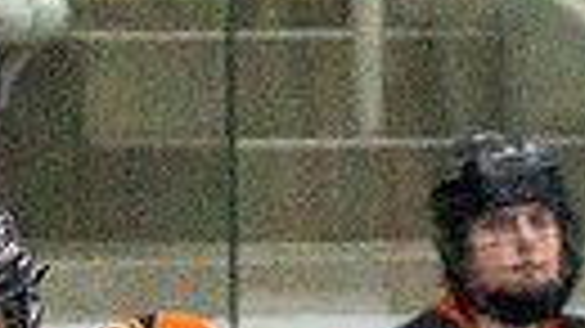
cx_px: 13
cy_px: 1337
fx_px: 32608
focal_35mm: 2103
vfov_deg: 0.6
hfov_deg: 1.0
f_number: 2.8
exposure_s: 1/1250
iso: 3200
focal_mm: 200
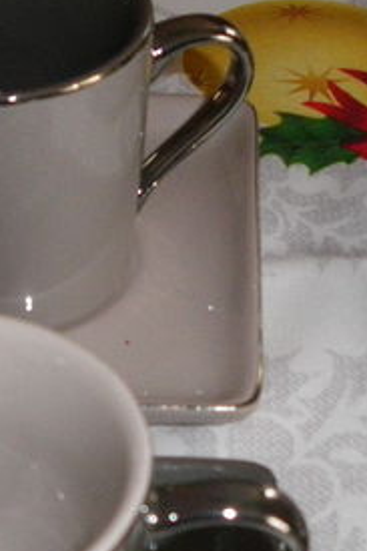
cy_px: 531
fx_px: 1623
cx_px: 281
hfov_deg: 12.9
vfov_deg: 18.8
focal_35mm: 106
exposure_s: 1/60
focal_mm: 4.9
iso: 160
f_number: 2.6
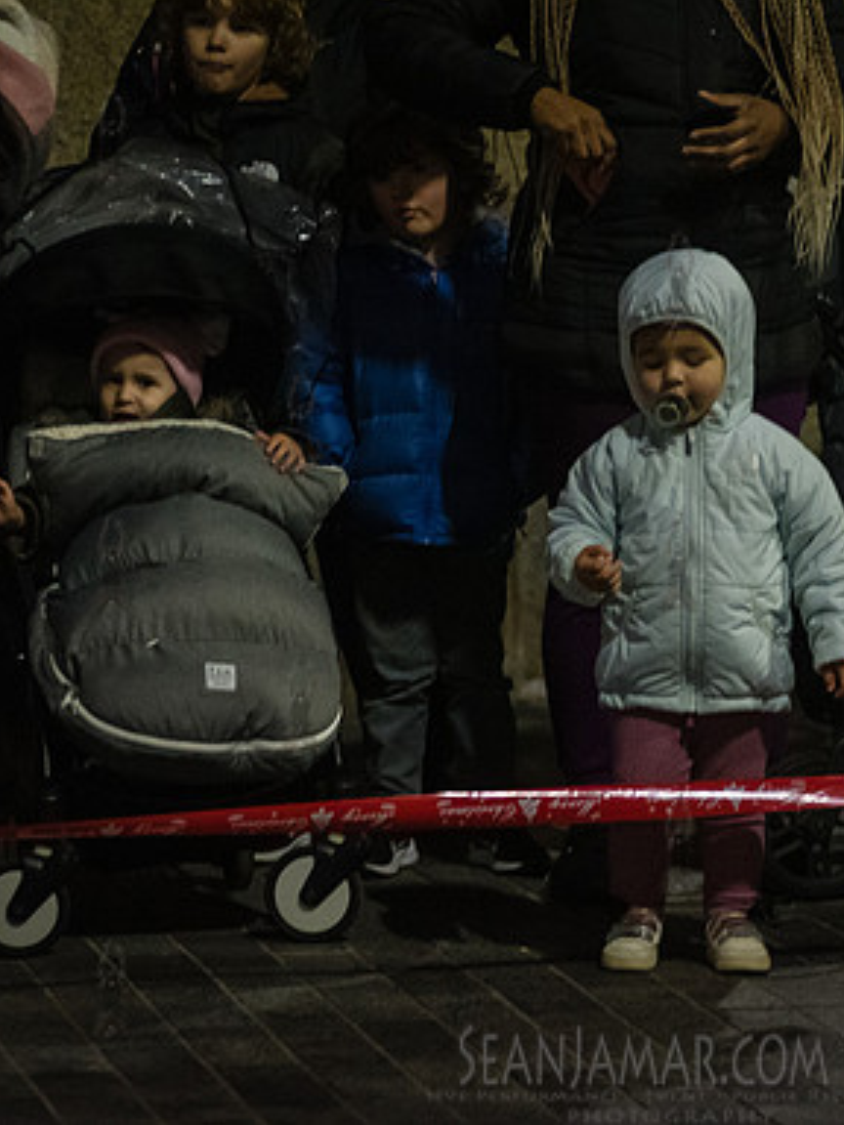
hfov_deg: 7.6
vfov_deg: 10.1
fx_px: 6372
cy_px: 561
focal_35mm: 196
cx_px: 677
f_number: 3.2
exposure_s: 1/125
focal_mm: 135
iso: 8000
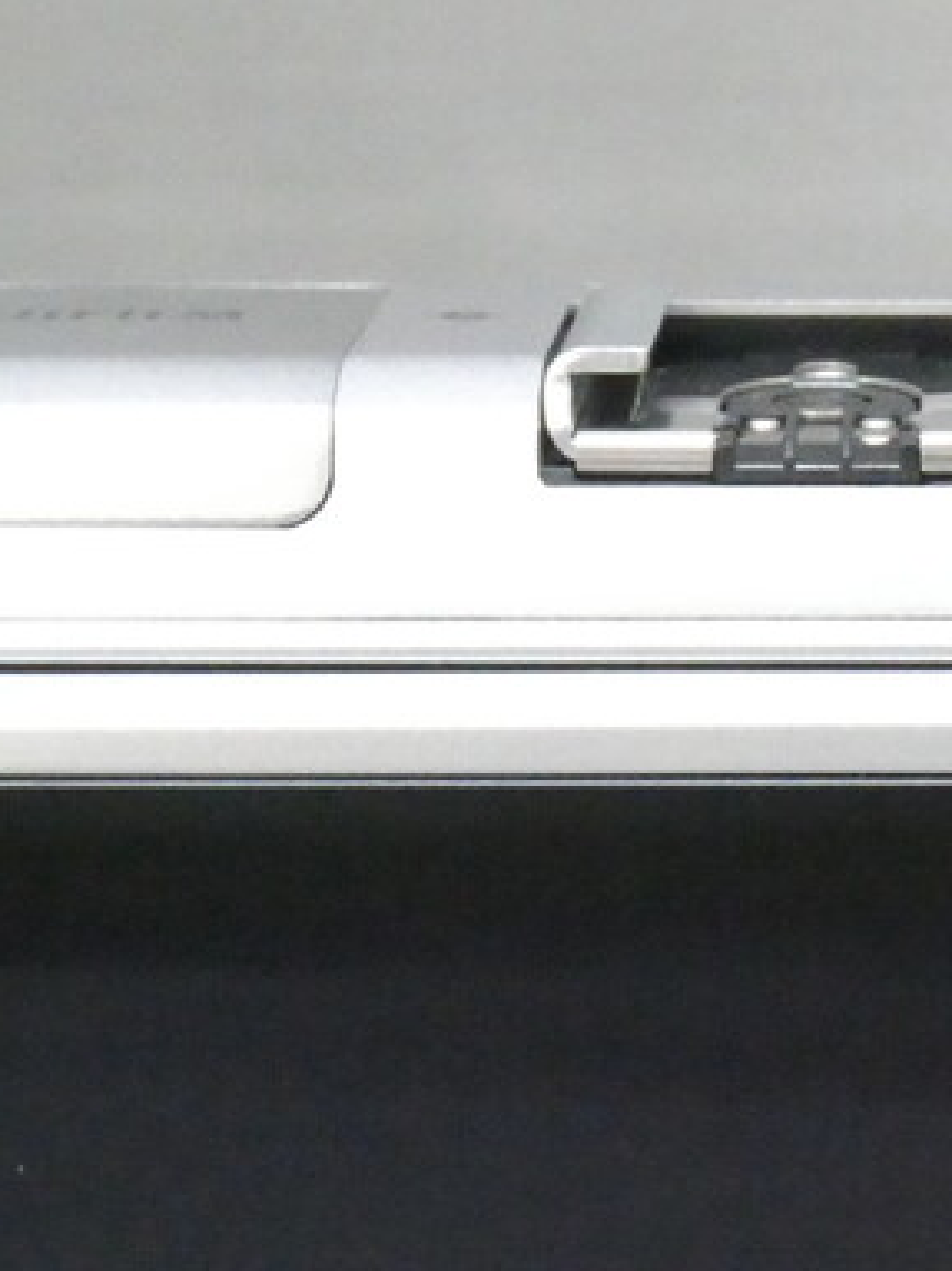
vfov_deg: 16.8
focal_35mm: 116
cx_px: 925
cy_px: 1118
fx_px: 4256
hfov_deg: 12.6
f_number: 5.6
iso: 1600
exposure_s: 1/40
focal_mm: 6.7
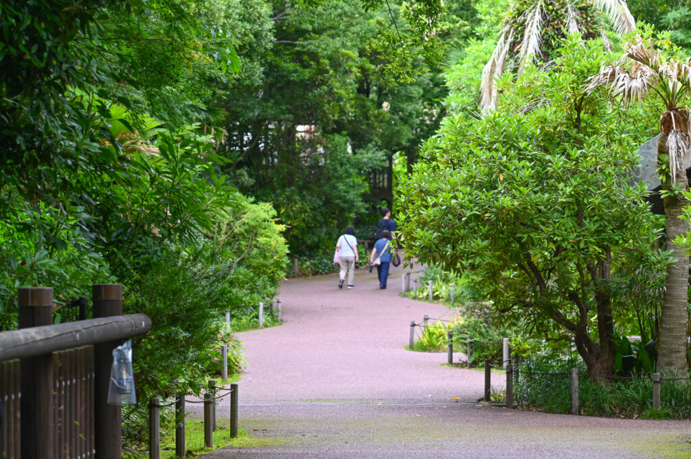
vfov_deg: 13.0
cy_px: 230
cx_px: 346
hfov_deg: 19.5
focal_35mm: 105
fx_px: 2014
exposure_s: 1/125
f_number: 2.5
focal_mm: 105
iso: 125
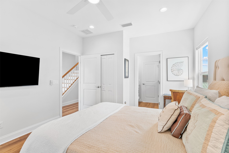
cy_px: 76
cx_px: 114
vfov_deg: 72.4
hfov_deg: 95.3
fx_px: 104
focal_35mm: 16
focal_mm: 16.4
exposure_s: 1/10
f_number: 9
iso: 320
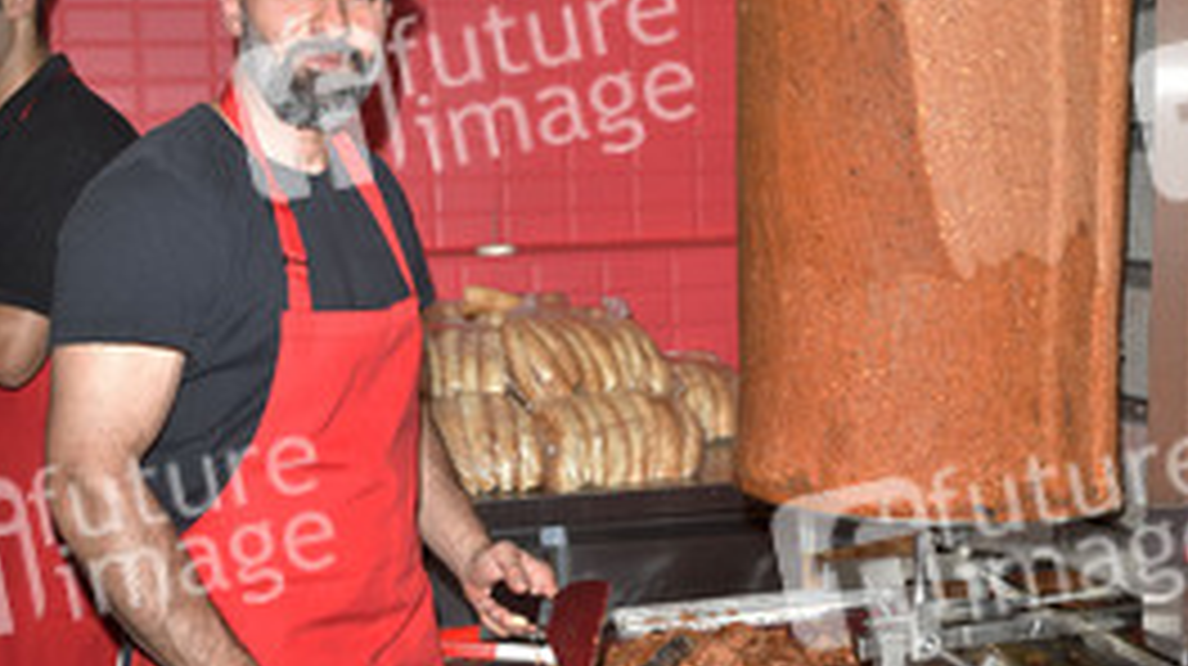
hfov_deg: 38.5
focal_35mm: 54
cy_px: 320
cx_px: 594
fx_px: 1700
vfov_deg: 22.2
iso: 640
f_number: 8
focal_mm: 34
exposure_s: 1/250
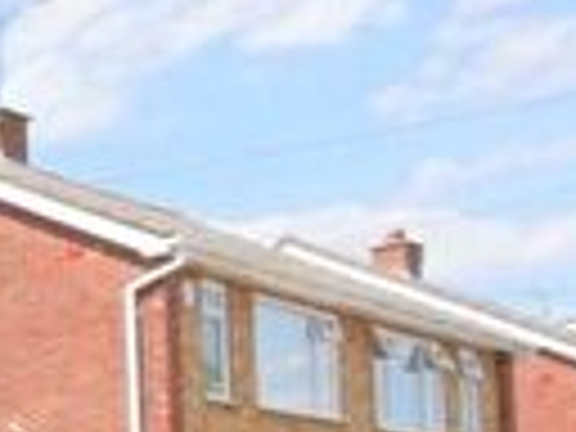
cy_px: 619
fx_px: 1631
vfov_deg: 14.2
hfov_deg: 13.4
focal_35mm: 98
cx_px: -884
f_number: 7.1
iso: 200
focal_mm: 9
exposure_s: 1/320
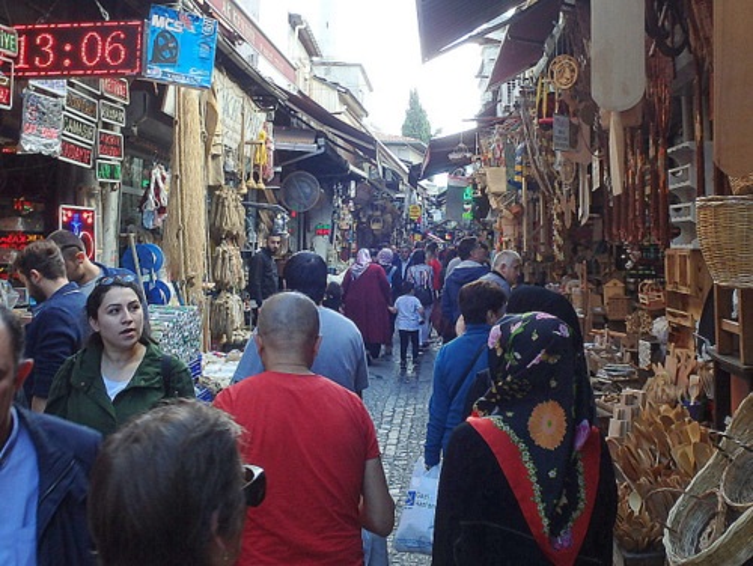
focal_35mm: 28
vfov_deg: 49.8
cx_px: 376
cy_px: 283
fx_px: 610
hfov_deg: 63.4
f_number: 3.9
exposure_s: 1/100
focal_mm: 5
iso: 125
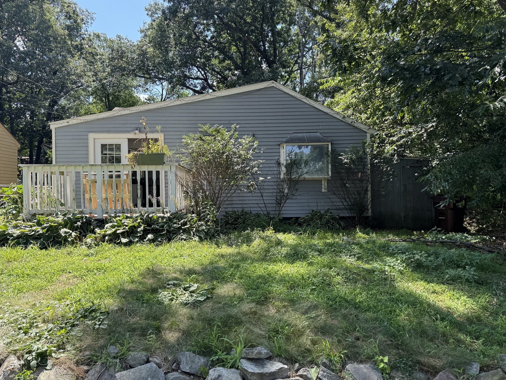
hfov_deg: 69.4
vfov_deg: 54.9
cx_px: 244
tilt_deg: +0.0
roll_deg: +1.0
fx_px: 365
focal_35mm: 25
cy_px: 192
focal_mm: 6.76
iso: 80
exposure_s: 1/864
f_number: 1.78
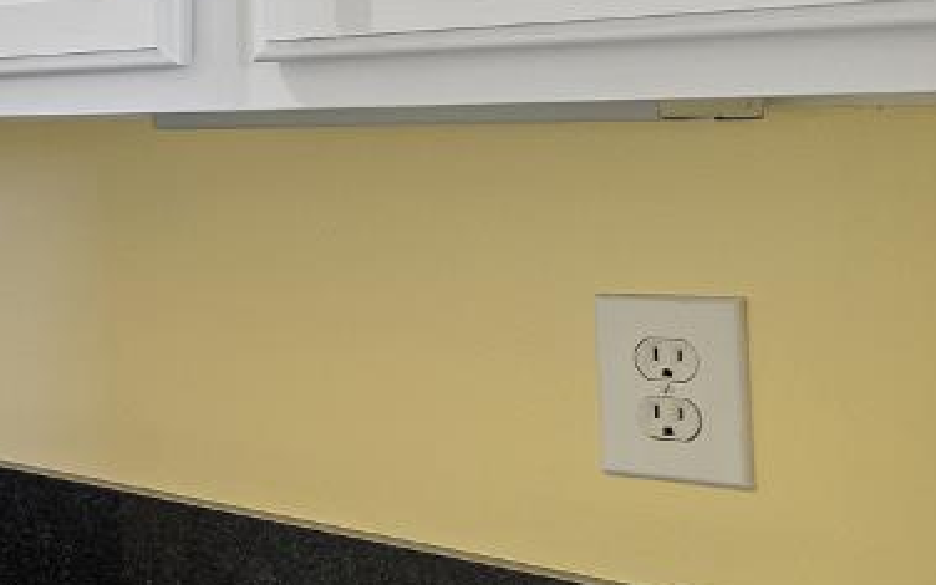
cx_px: -844
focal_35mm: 61
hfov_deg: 20.4
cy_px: 132
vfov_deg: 21.1
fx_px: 1556
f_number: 6.3
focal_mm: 10
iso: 400
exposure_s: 1/2.5
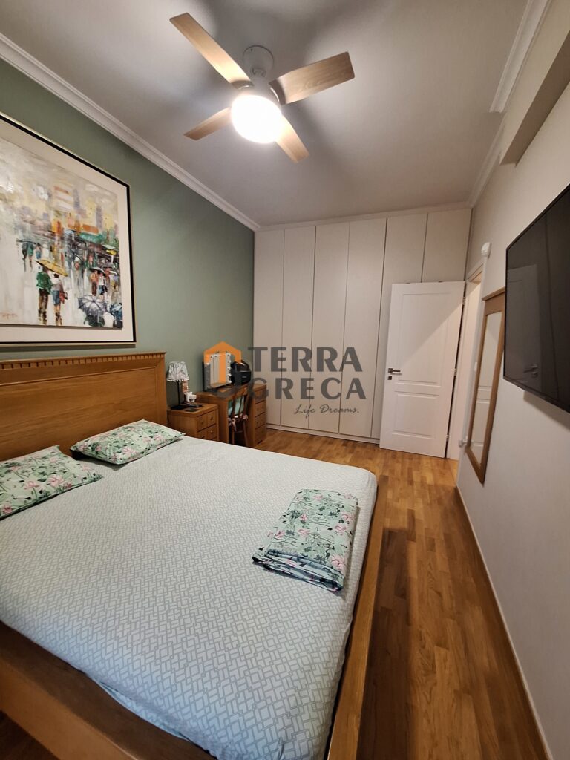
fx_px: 285
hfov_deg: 89.9
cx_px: 285
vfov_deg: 106.2
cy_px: 380
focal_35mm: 13
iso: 250
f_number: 2.2
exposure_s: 1/25
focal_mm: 1.74
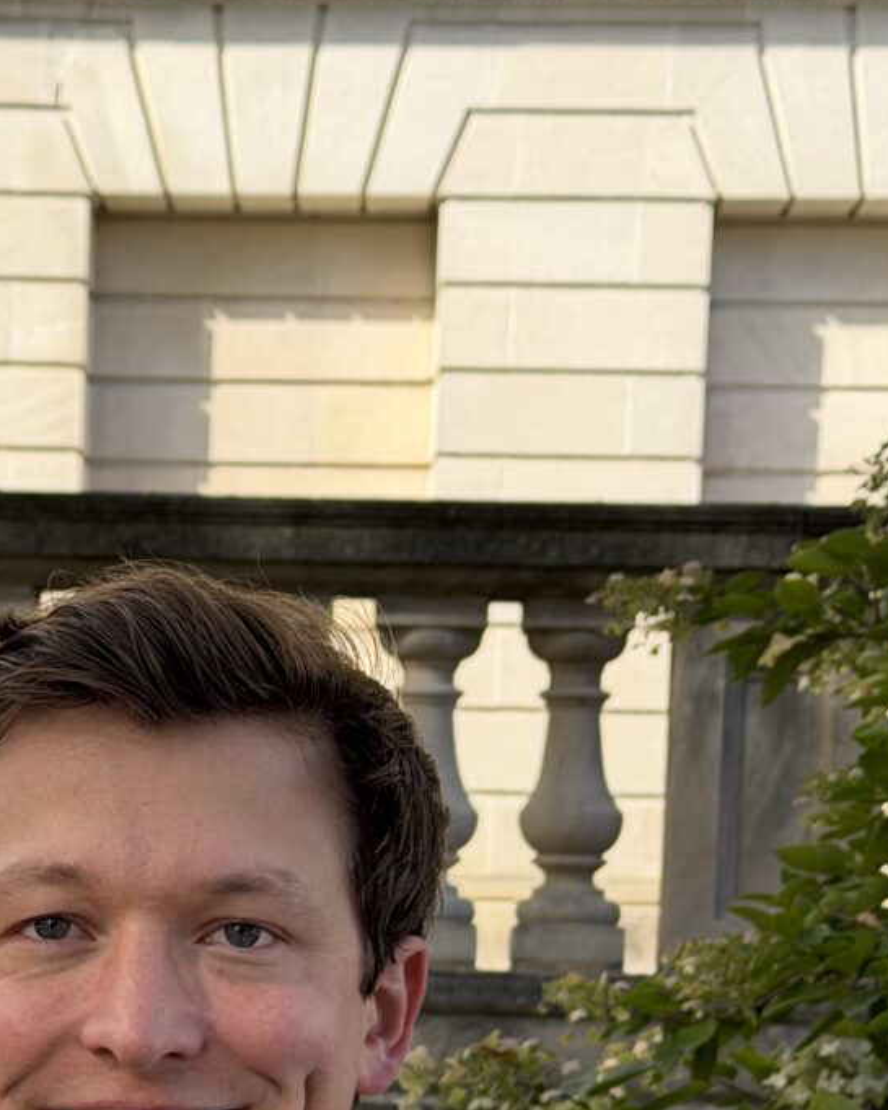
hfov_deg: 13.9
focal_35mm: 110
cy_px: 1126
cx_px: 138
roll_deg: -1.3
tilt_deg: -3.2
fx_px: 3613
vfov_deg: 17.1
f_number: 1.78
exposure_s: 1/1149
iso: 80
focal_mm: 6.76
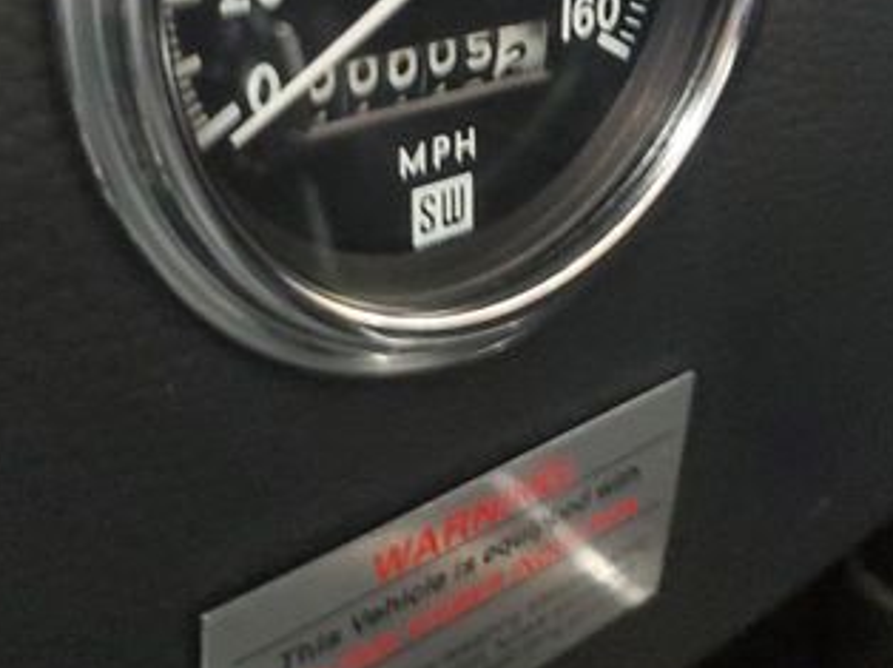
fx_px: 1366
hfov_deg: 36.1
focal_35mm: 53
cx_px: 501
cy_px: 111
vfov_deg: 26.8
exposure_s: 1/13
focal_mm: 4.3
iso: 640
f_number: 1.5
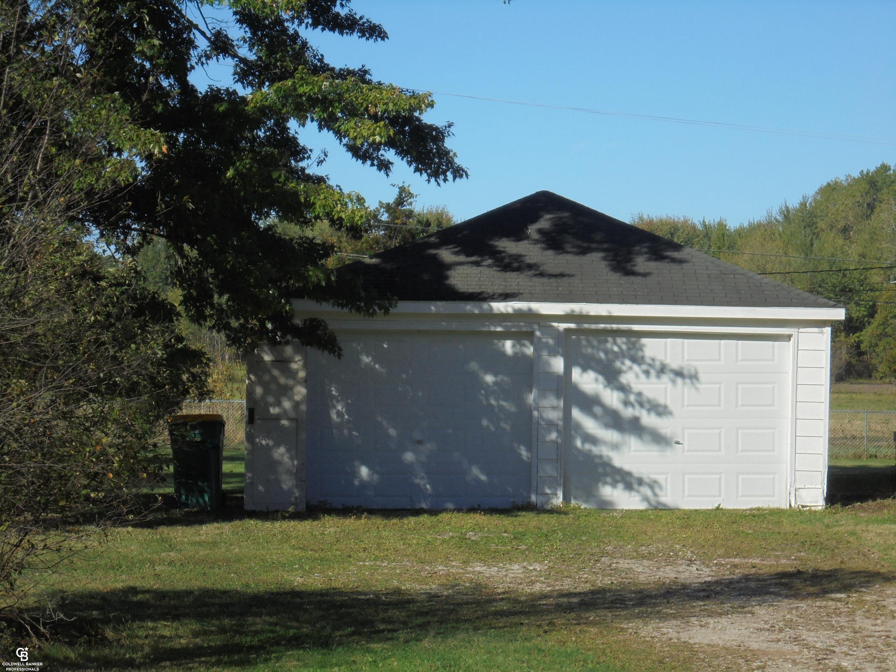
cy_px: 336
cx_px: 448
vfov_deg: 12.1
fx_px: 3158
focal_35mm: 122
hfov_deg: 16.1
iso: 100
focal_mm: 21.8
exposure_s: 1/640
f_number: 5.6
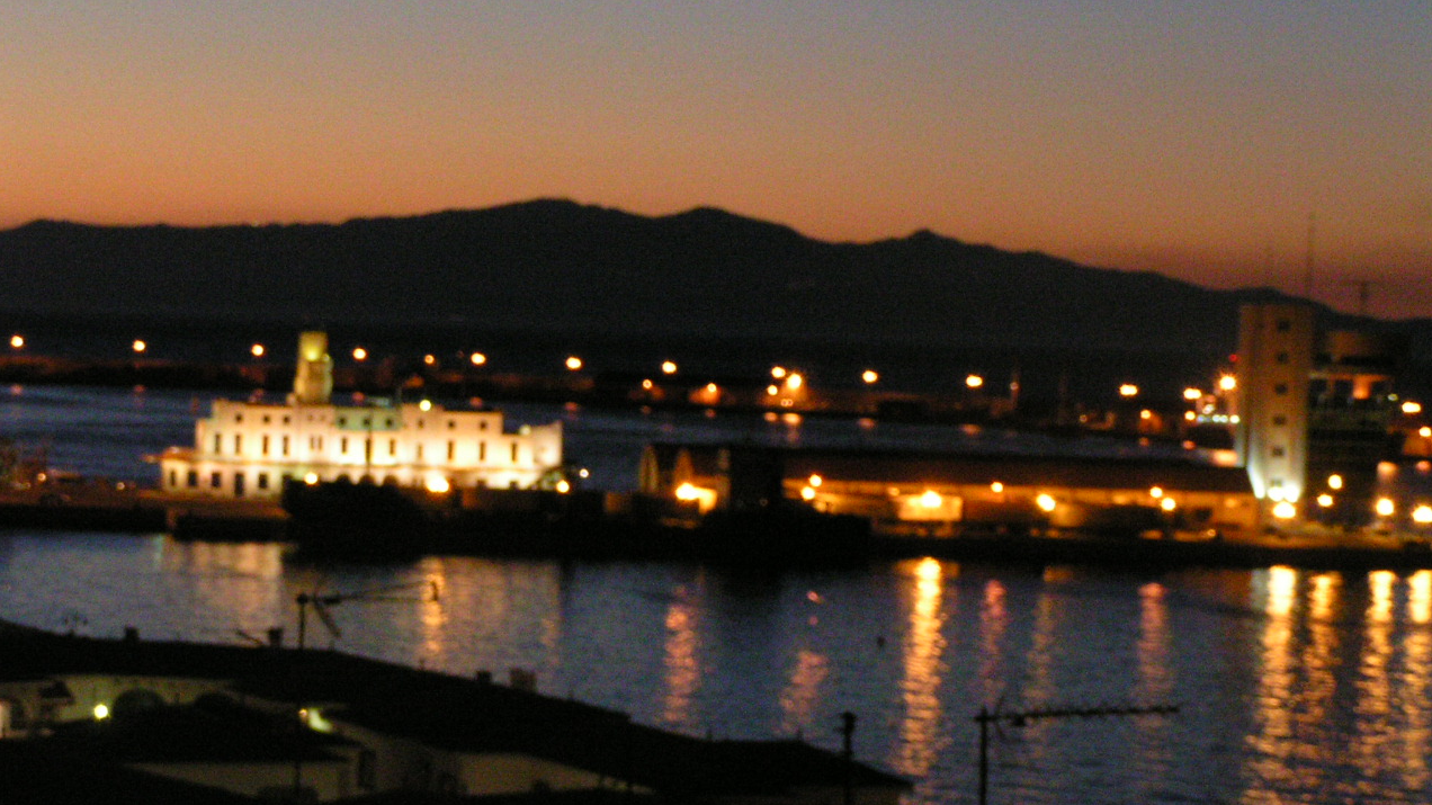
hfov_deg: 17.2
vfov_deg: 9.7
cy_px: 483
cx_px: 716
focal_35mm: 125
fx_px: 4746
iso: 400
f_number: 4.5
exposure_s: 1/15
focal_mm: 17.4
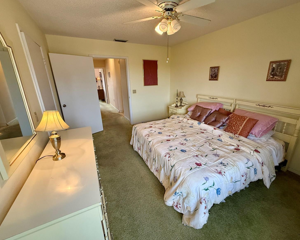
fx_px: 133
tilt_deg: -17.7
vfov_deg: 84.0
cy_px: 120
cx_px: 155
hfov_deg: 96.8
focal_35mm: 15
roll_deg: +0.6
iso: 320
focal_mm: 2.22
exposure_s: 1/120
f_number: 2.2
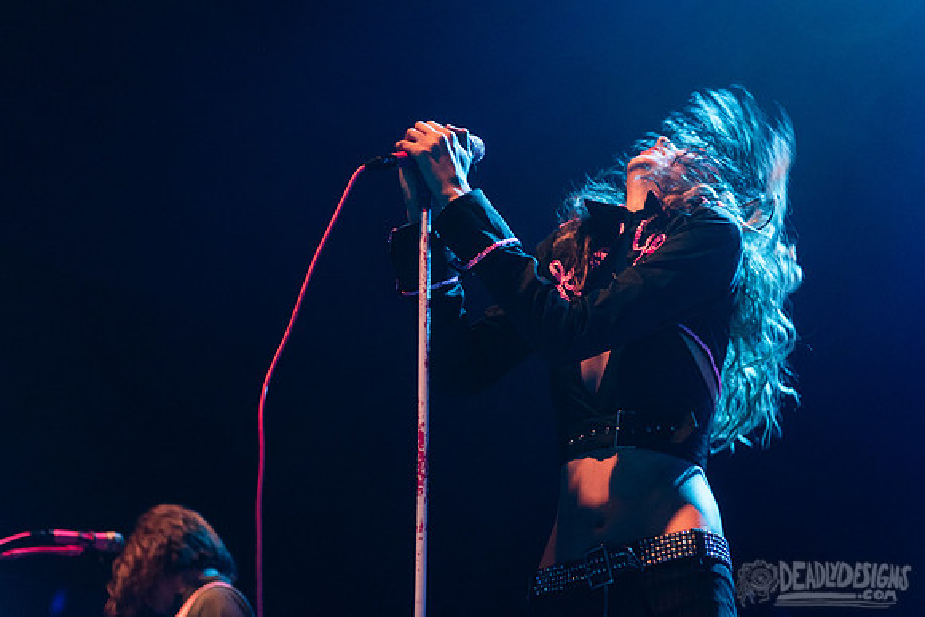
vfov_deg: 16.7
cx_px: 510
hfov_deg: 24.9
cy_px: 257
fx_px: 2097
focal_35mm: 82
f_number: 3.2
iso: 2500
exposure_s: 1/200
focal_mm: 70
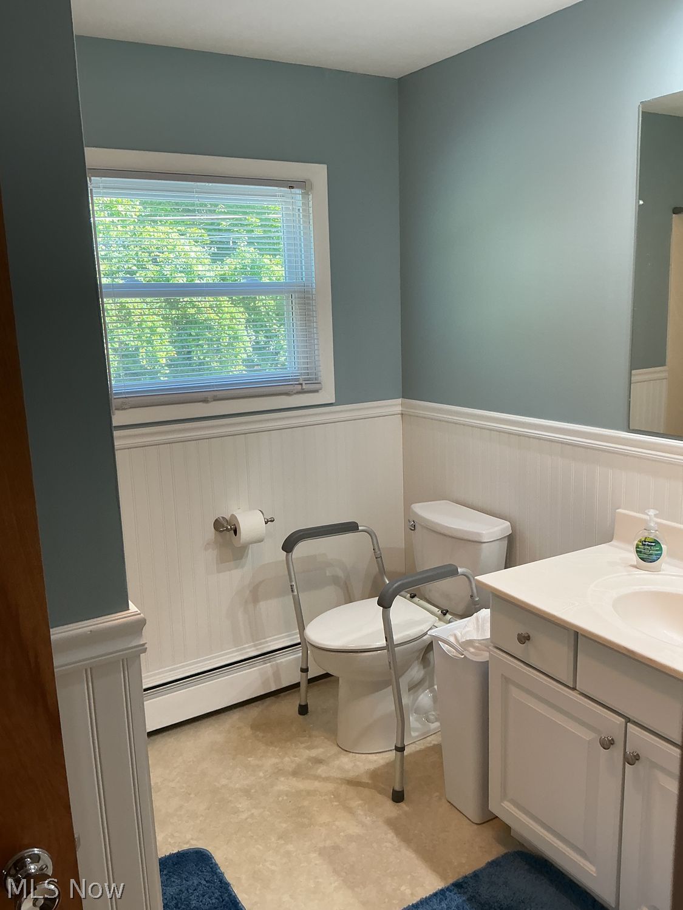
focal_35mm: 29
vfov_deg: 61.7
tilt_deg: -11.5
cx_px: 342
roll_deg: +1.8
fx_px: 763
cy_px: 455
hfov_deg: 48.2
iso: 50
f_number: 1.8
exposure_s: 1/60
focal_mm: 3
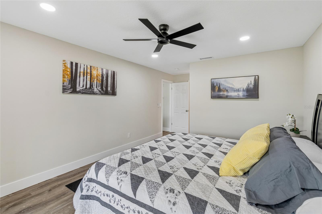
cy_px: 107
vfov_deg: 77.3
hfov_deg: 100.4
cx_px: 161
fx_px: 134
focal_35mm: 15
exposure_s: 1/6
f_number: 7.1
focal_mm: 10
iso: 100
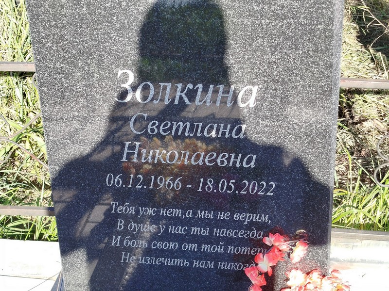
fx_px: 270
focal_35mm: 24
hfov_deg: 71.6
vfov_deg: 56.8
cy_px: 146
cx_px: 194
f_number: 1.7
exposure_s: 1/179
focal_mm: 5.31
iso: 50
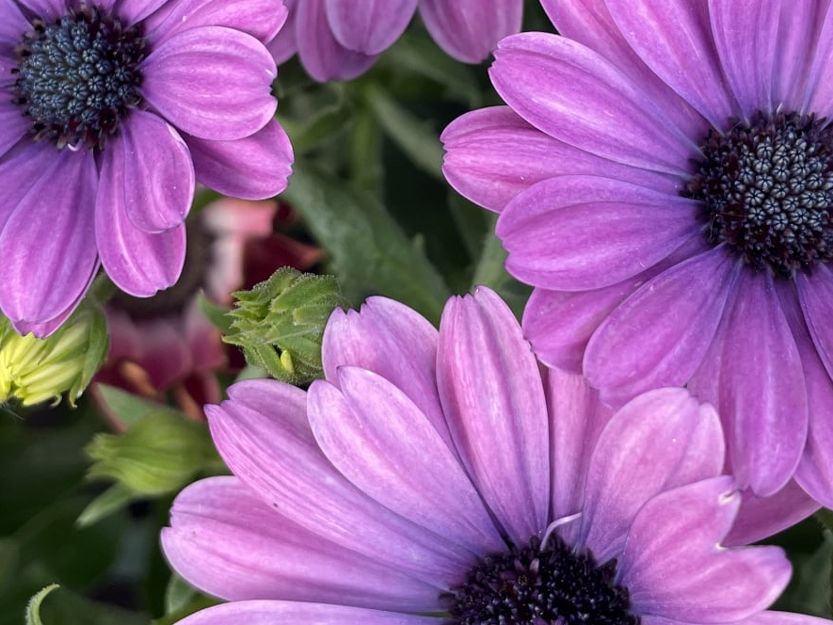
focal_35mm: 47
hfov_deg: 40.4
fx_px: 1131
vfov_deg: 30.7
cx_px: 431
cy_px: 212
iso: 32
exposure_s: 1/515
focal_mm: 4.2
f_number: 1.6
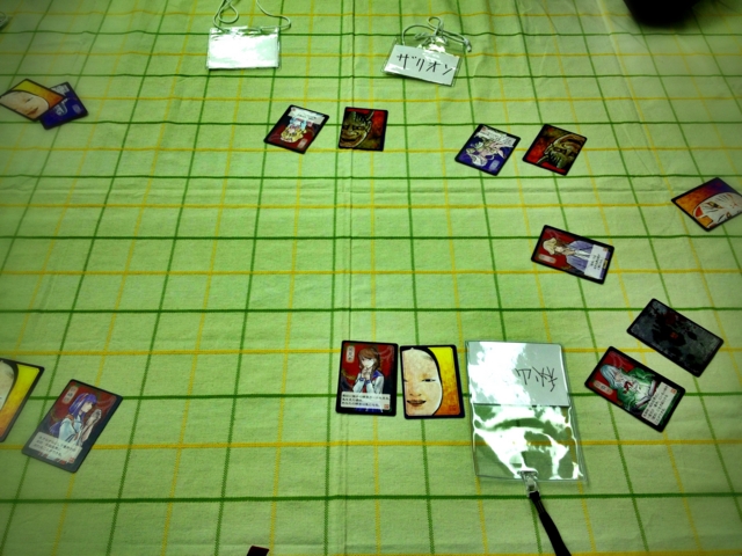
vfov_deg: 40.7
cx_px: 371
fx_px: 750
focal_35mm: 35
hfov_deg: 52.6
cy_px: 278
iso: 64
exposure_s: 1/30
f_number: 2.4
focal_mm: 4.28
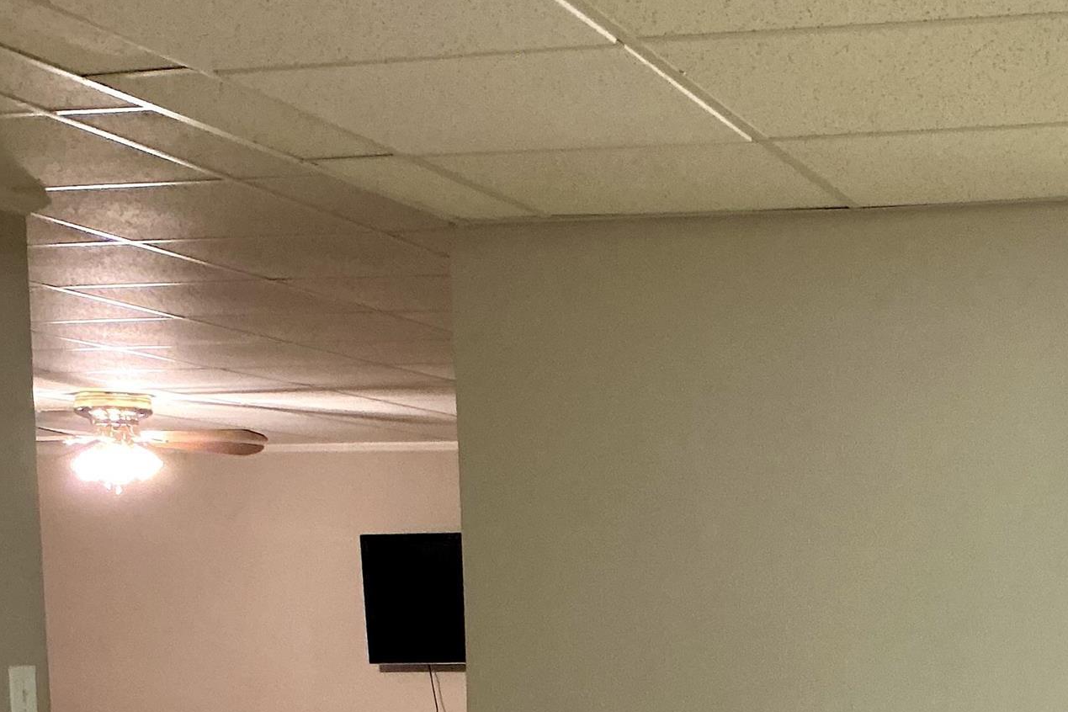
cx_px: 1009
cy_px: 777
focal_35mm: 73
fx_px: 2165
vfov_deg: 18.0
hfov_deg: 26.5
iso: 250
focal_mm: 3
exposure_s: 1/40
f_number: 1.8
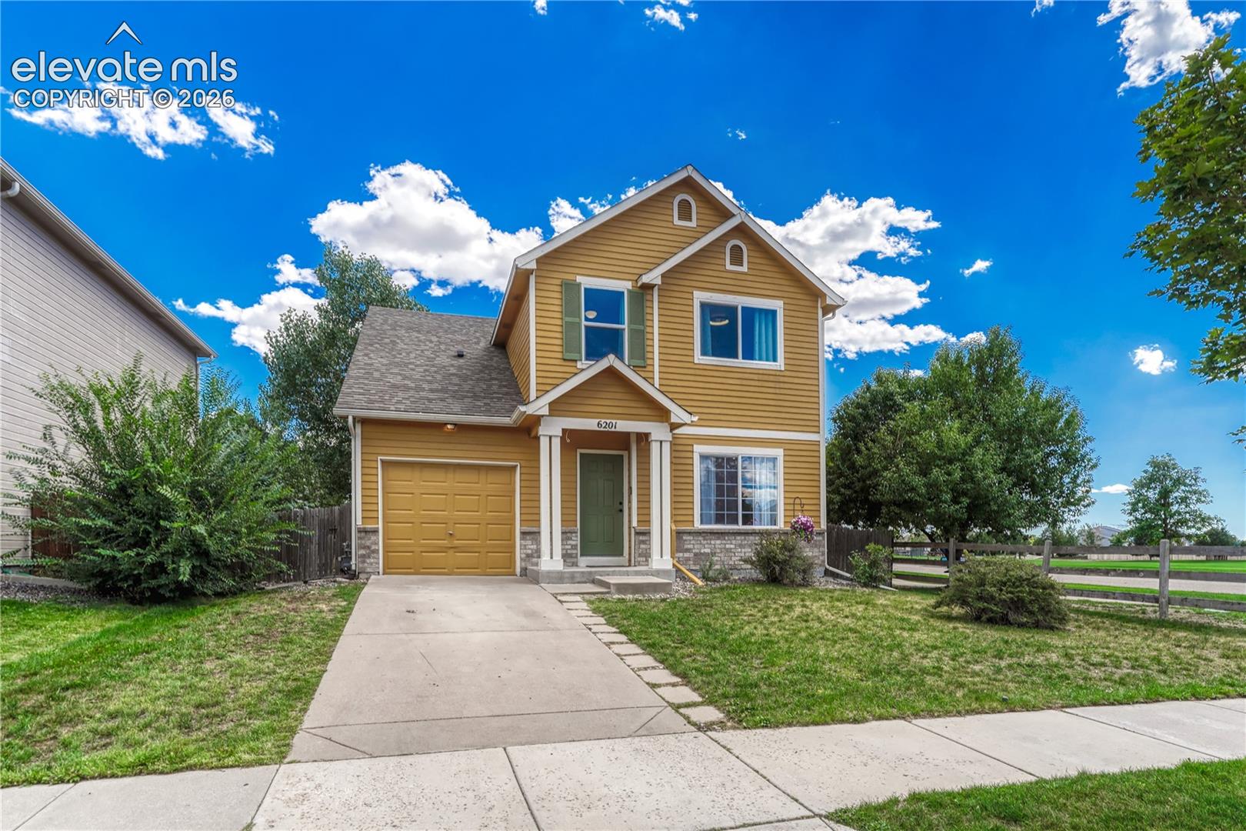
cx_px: 623
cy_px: 416
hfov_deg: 104.3
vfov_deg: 81.2
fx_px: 485
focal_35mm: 14
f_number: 8
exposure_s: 1/320
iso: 200
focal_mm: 14
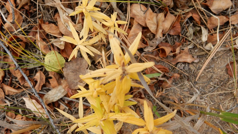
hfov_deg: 50.5
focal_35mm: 40
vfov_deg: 29.7
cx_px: 118
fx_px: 252
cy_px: 71
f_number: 4
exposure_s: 1/200
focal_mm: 6.4
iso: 125
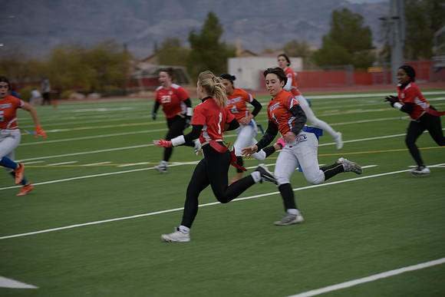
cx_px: 222
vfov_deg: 13.0
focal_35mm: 105
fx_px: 1298
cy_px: 148
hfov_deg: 19.5
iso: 180
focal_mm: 105
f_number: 2.8
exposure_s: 1/200
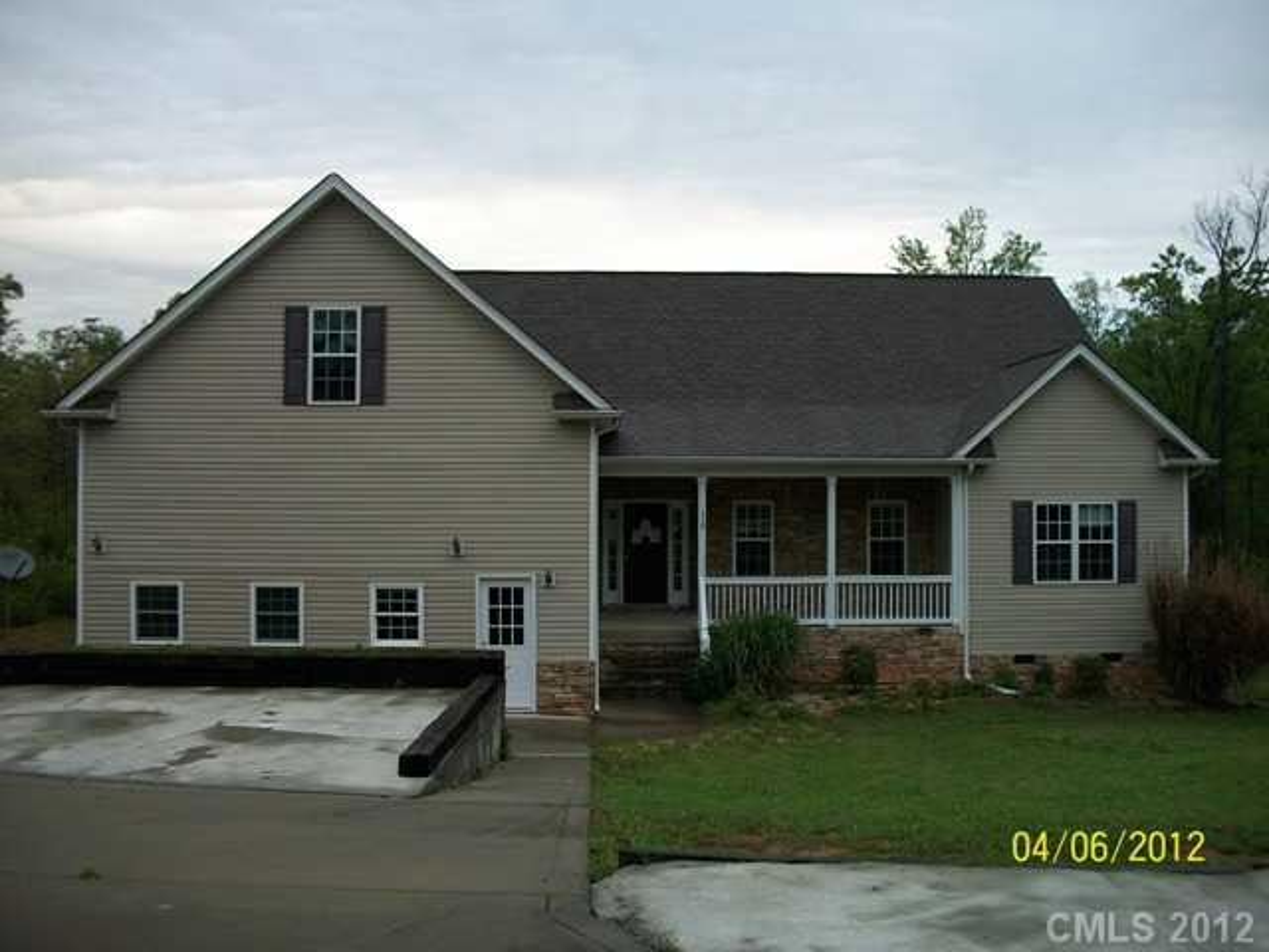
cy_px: 476
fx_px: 1173
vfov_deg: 44.2
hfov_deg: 56.8
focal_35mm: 32
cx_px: 634
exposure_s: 1/100
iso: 80
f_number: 2.9
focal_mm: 5.7
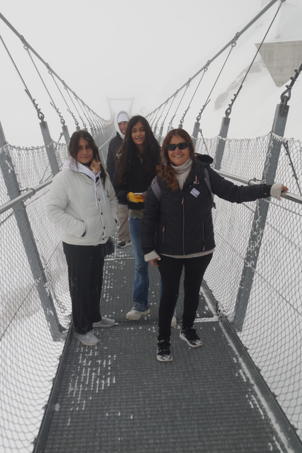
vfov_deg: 55.8
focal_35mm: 34
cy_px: 216
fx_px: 428
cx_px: 139
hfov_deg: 38.8
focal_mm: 20
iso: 100
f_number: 5
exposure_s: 1/1250
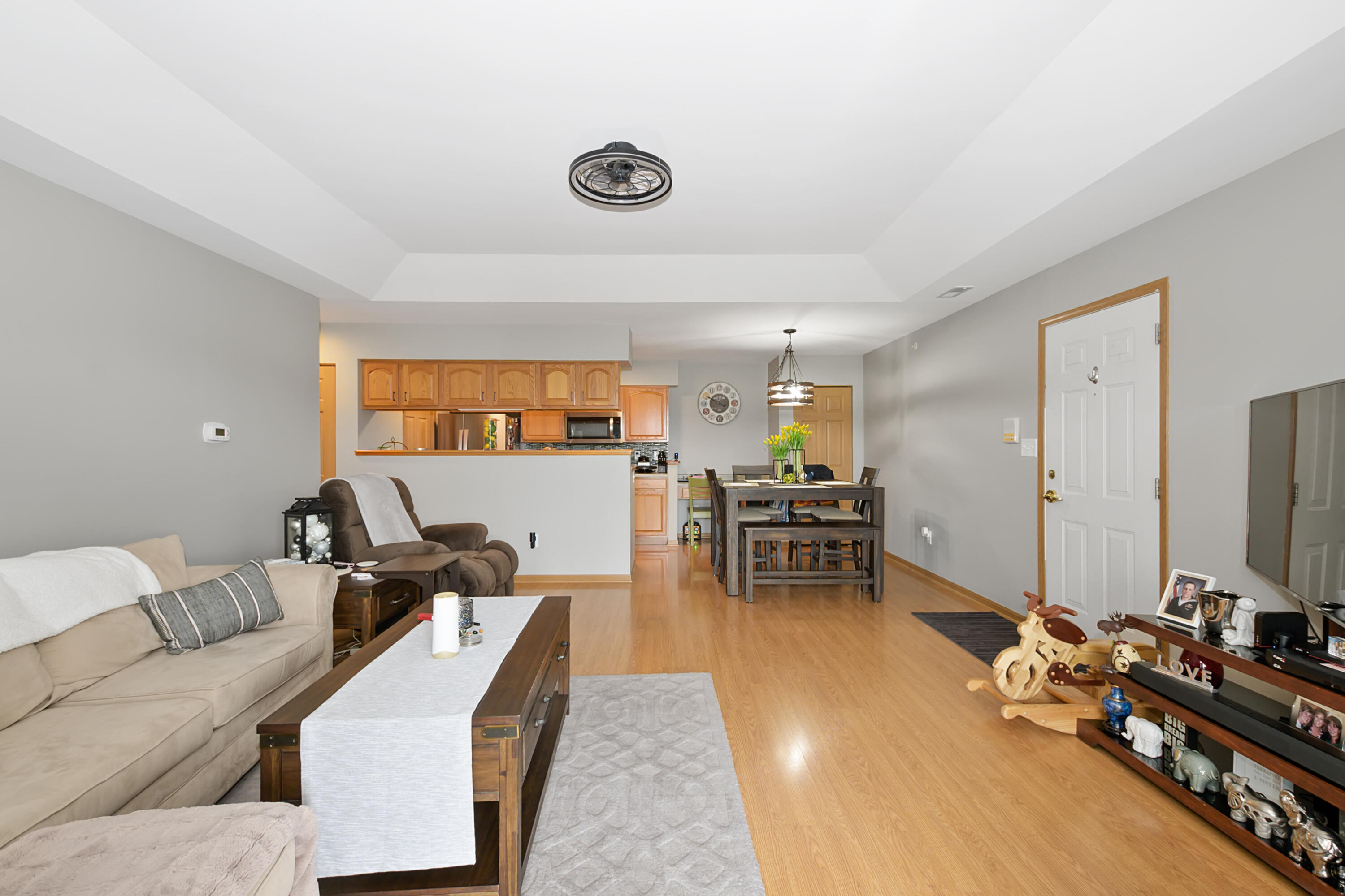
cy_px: 448
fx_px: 560
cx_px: 672
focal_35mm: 15
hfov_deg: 100.4
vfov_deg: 77.3
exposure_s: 1/8
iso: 250
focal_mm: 10
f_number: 7.1
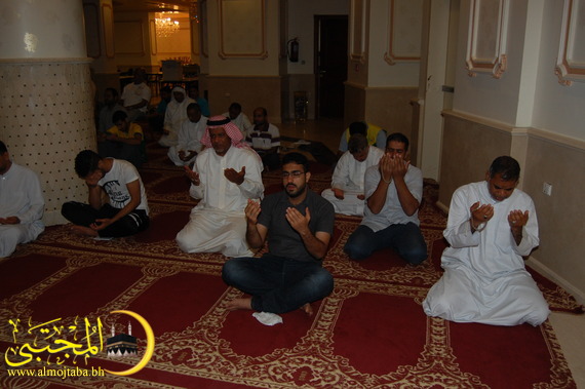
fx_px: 536
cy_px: 194
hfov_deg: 57.3
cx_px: 292
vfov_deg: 39.9
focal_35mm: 33
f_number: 4
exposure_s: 1/60
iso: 400
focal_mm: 22
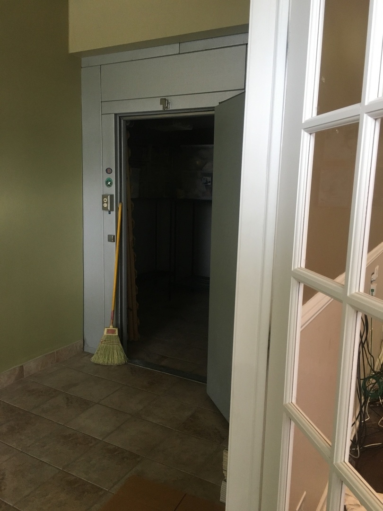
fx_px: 428
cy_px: 256
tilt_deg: -7.8
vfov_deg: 61.7
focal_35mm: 29
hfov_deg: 48.2
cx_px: 192
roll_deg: -1.6
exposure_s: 1/30
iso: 125
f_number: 2.2
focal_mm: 4.15
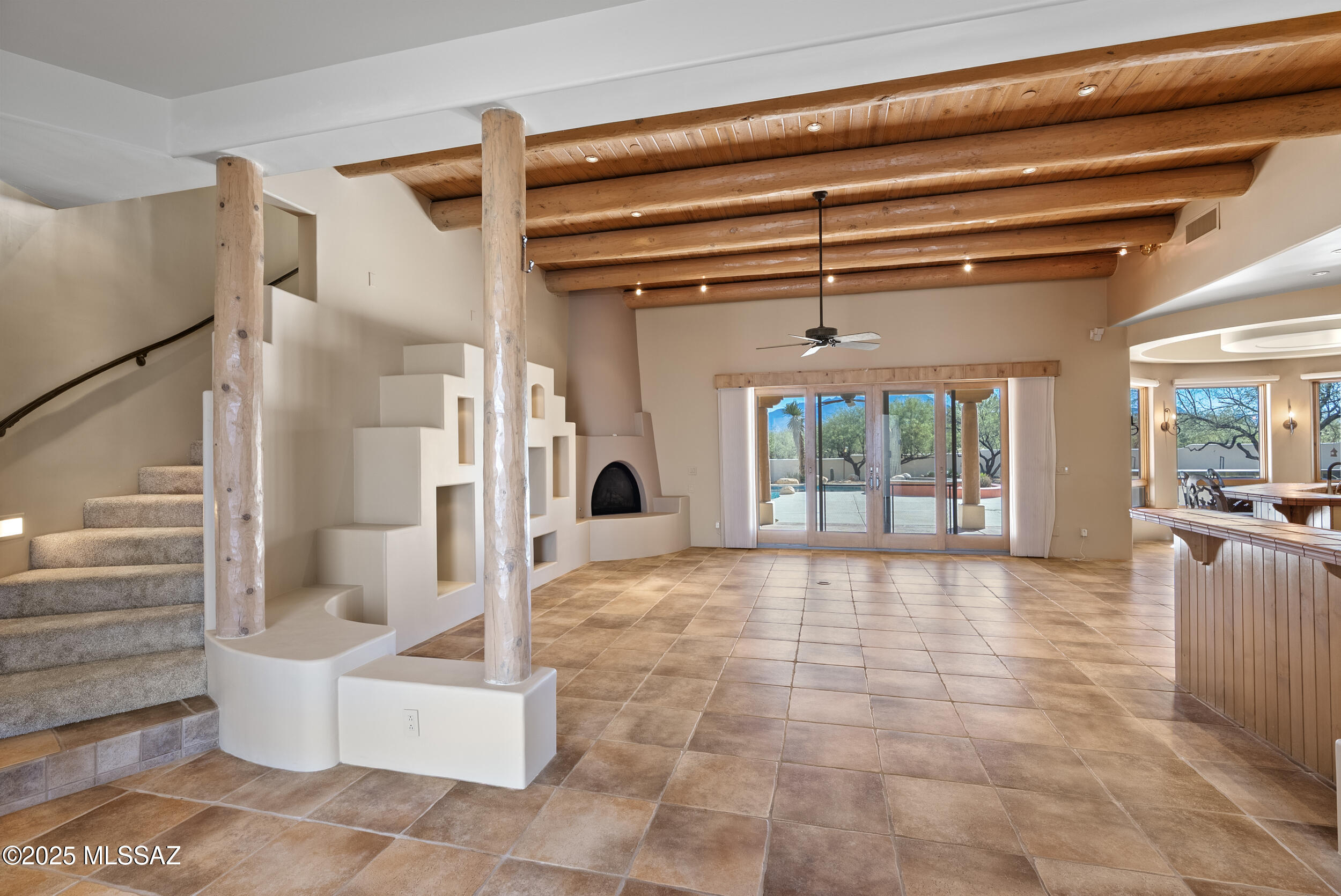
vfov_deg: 73.8
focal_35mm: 16
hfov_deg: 96.7
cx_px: 670
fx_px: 596
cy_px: 448
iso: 200
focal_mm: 16
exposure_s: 1.6
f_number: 8
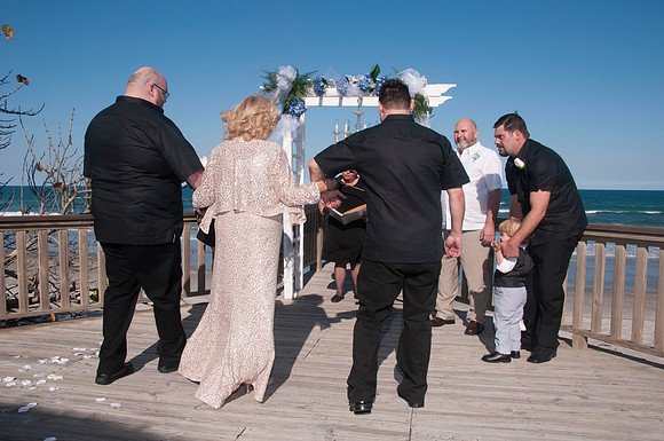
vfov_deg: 43.5
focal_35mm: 30
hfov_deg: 62.0
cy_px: 220
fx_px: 553
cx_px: 332
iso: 100
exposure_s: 1/250
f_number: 13
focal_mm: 20
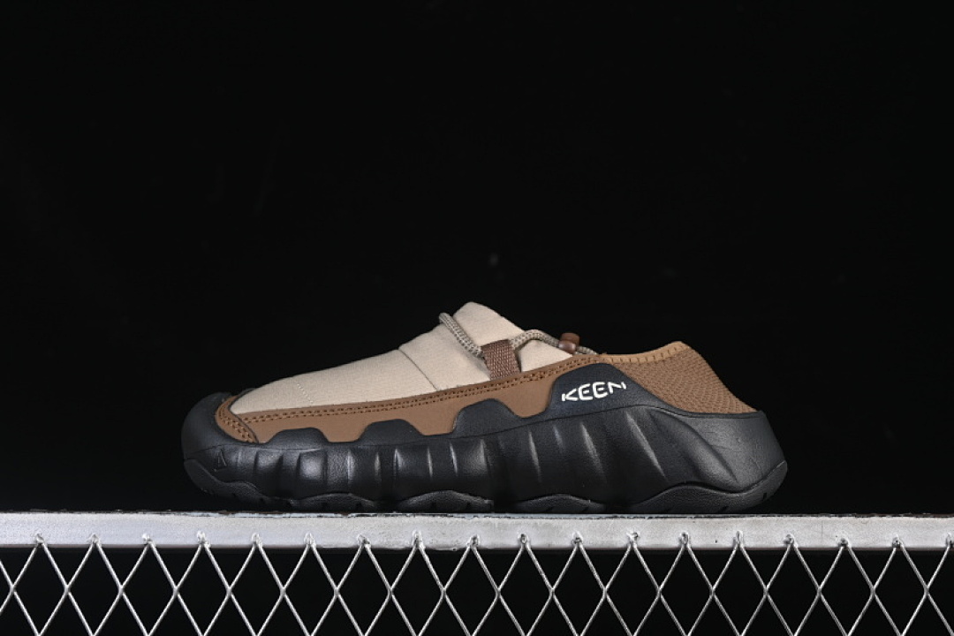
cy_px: 318
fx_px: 1987
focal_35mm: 75
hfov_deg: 27.0
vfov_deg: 18.2
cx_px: 477
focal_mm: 50
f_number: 7.1
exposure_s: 1/60
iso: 160
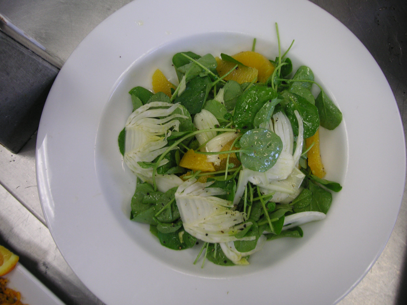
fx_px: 435
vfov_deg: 38.7
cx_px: 204
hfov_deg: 50.1
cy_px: 152
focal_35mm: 37
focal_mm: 6.1
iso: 80
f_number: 2.8
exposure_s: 1/45
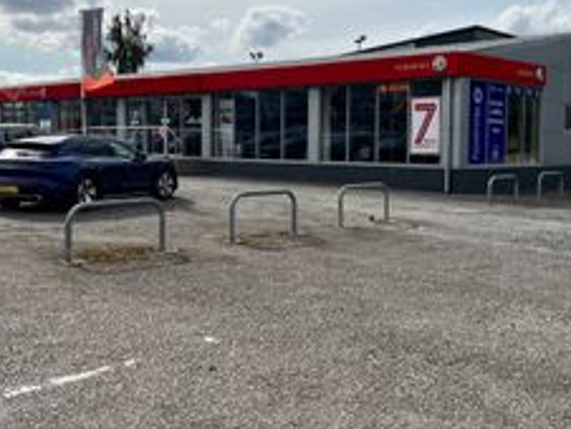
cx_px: 280
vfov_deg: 31.5
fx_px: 760
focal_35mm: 46
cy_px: 182
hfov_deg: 41.2
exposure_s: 1/7463
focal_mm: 5.7
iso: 50
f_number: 1.5
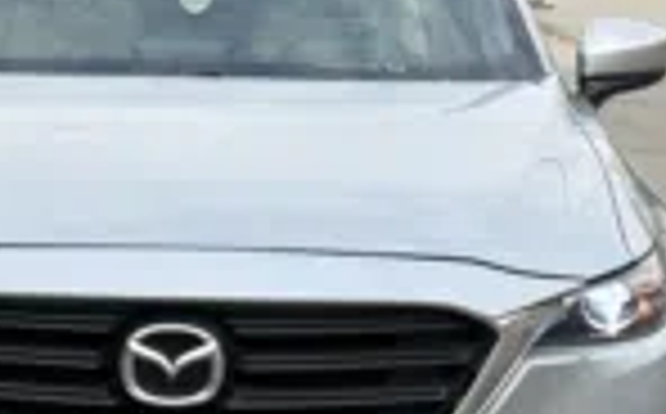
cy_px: -36
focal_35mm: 149
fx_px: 2700
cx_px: 171
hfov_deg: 14.0
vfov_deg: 8.7
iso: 32
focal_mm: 5.96
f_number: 1.6
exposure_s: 1/872
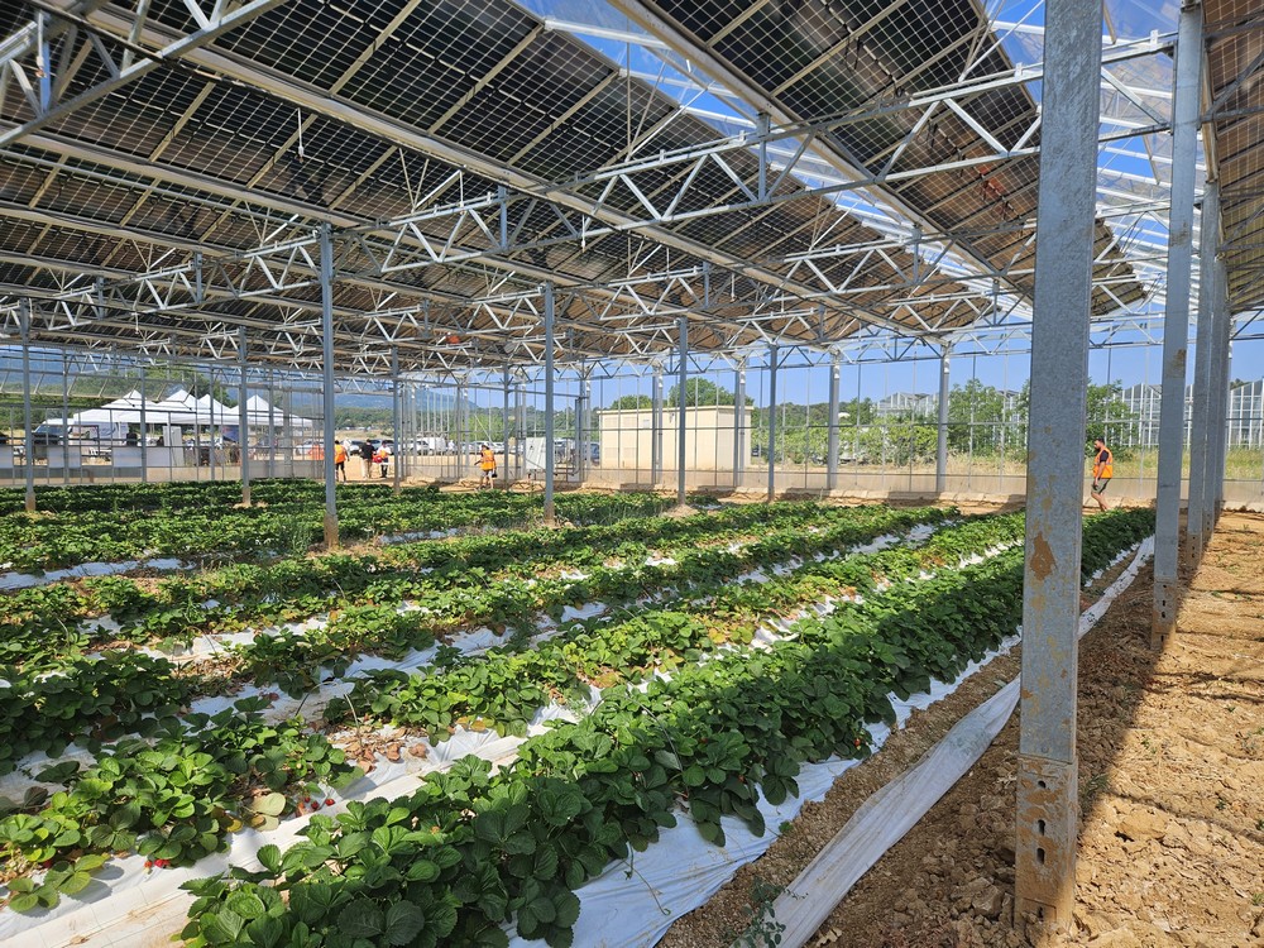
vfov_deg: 58.9
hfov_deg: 73.9
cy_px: 474
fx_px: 840
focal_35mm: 23
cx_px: 632
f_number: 1.8
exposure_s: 1/1157
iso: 25
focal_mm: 5.4
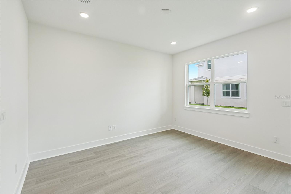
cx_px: 146
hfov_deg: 96.7
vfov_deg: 73.7
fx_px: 129
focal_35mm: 16
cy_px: 97
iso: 400
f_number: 8
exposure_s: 1/125
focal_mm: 16
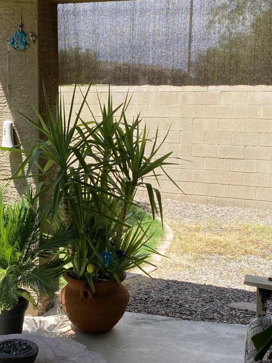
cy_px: 206
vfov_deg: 34.3
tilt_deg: -8.5
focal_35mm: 56
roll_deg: +0.4
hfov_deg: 25.9
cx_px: 84
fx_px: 587
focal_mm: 4.25
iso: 32
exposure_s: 1/998
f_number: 1.8
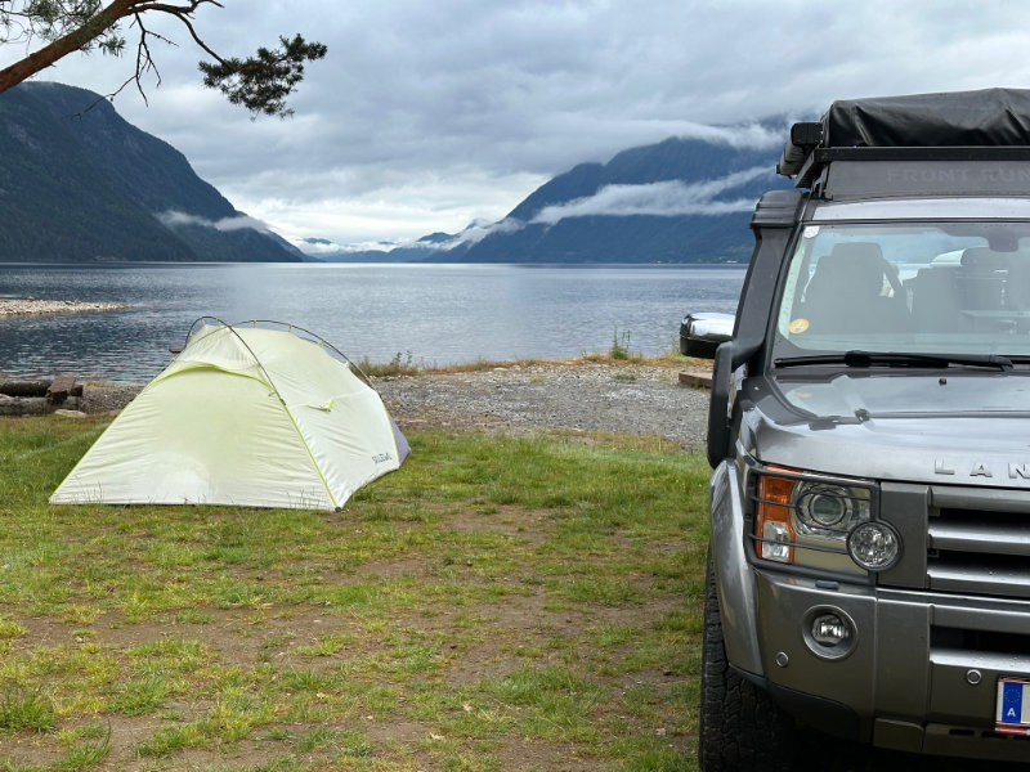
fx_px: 1428
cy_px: 386
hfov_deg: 39.7
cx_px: 515
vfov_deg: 30.3
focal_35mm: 48
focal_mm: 6.9
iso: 64
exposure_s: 1/1107
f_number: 1.8
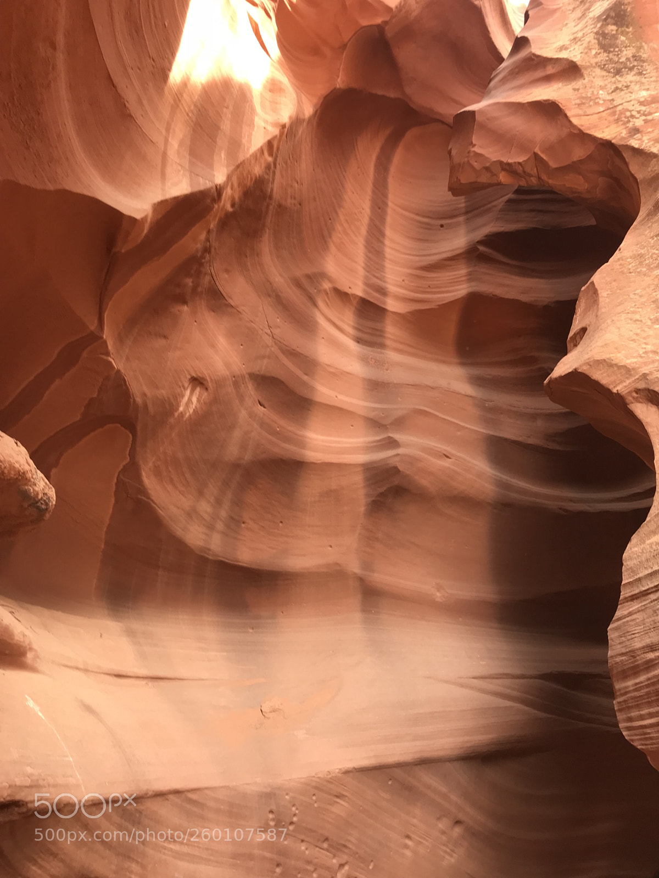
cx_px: 330
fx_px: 711
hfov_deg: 49.7
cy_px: 439
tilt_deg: +24.9
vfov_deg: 63.4
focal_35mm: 28
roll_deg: +1.8
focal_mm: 3.99
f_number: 1.8
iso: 25
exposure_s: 1/60
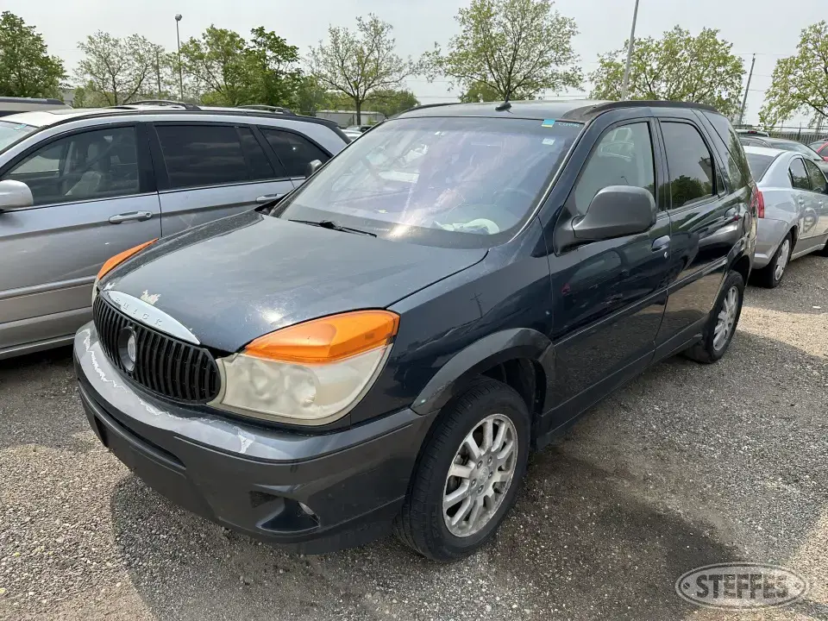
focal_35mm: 24
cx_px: 414
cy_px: 310
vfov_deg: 56.8
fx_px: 574
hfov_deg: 71.6
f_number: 1.78
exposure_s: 1/4016
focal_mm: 6.86
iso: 80
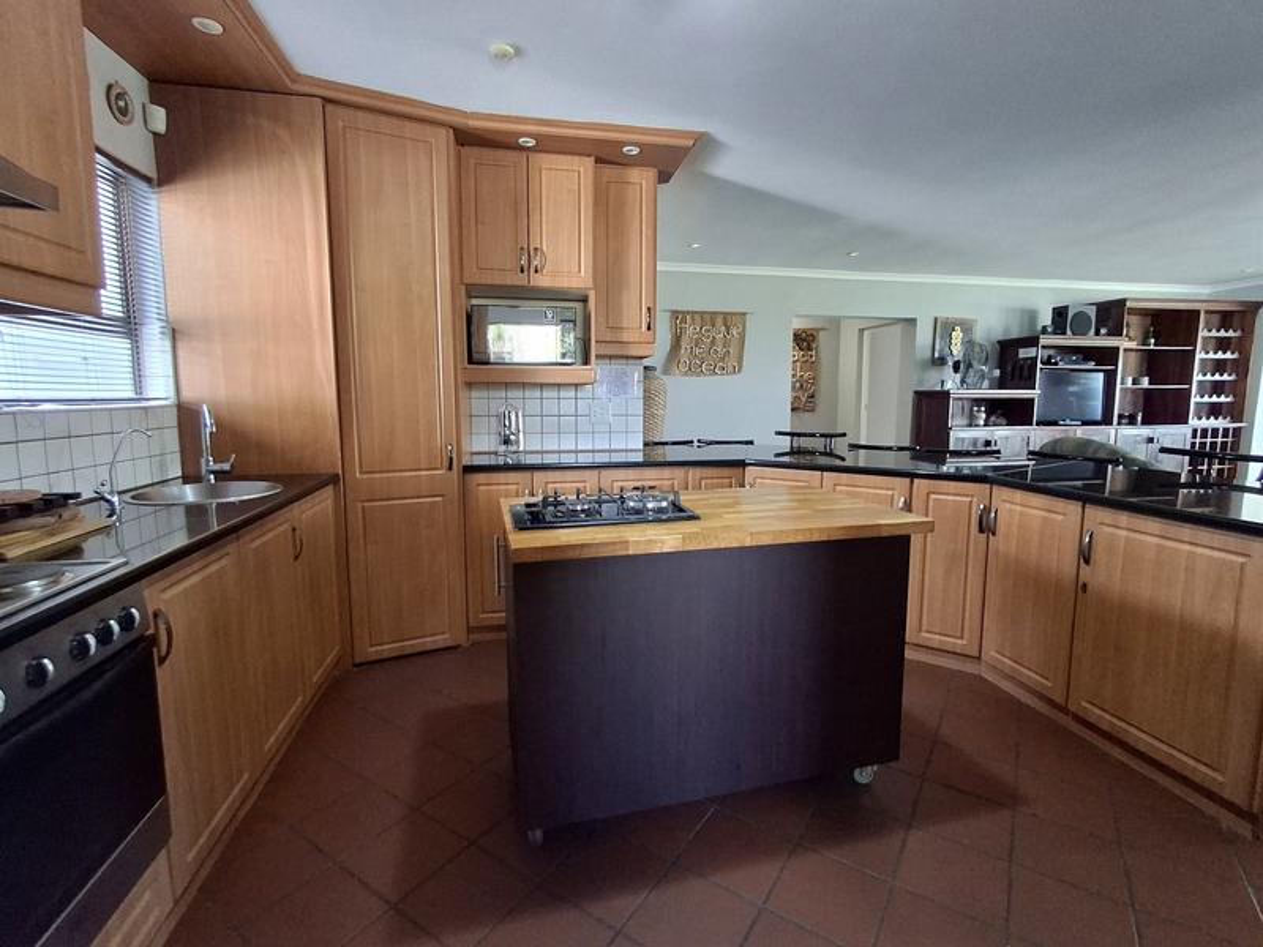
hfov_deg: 94.5
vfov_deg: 78.1
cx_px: 632
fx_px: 584
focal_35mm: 16
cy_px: 474
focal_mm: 1.64
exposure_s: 1/50
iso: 250
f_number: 2.2
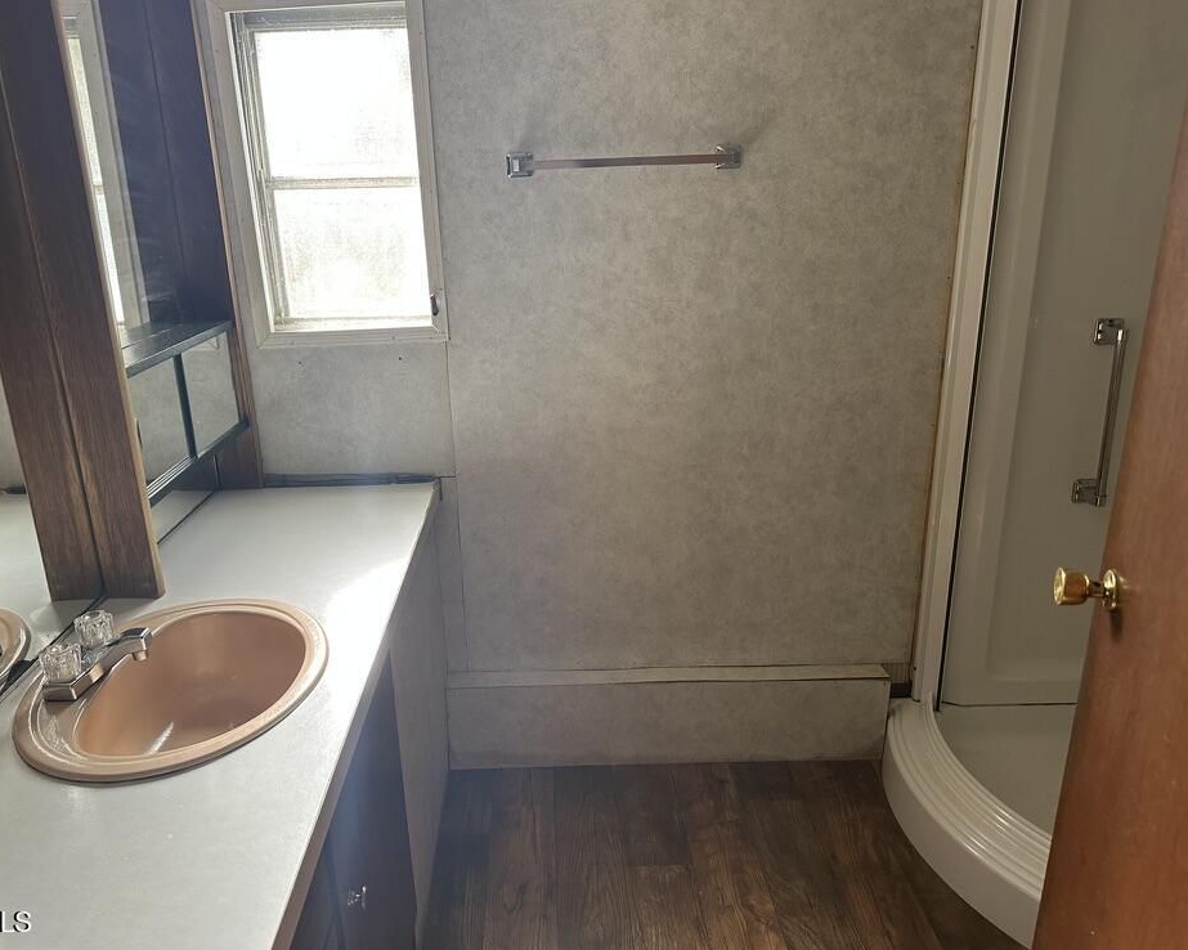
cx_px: 543
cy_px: 472
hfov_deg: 65.9
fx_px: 914
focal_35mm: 26
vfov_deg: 54.9
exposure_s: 1/121
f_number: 1.78
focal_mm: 6.86
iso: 125
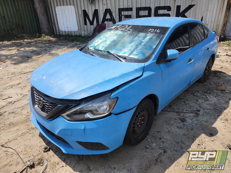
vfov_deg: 58.9
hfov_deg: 73.9
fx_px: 153
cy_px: 86
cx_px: 116
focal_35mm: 23
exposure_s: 1/1488
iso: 25
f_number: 1.8
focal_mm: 5.54
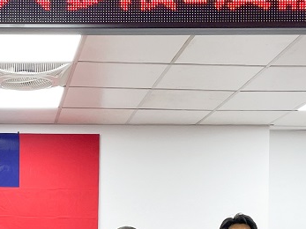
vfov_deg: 18.6
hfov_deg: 25.2
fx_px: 663
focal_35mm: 75
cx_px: 29
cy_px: 275
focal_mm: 4.2
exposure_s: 1/111
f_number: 1.6
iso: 80
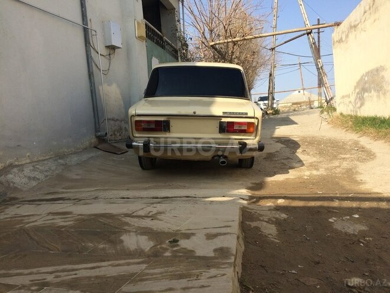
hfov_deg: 61.7
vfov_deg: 48.2
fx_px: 327
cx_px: 195
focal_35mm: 29
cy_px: 146
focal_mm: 4.15
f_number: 2.2
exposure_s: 1/1520
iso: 32
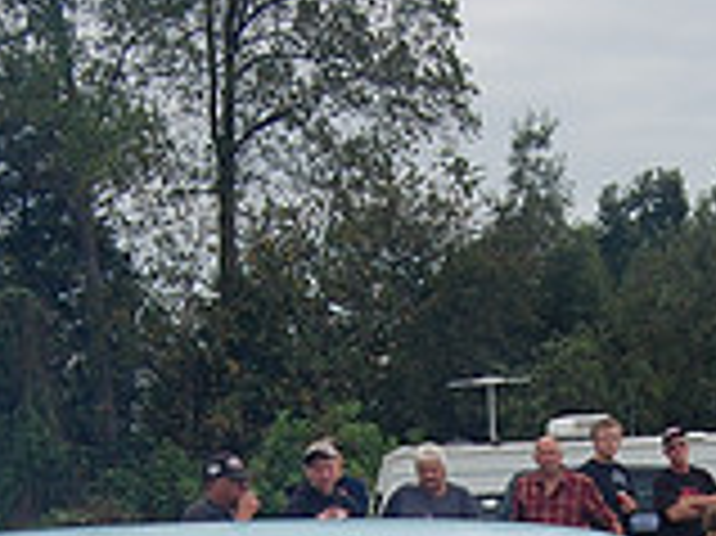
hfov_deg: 15.6
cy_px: 806
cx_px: 482
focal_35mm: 126
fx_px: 2604
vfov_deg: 11.3
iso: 200
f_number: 4
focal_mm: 24
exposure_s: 1/1000
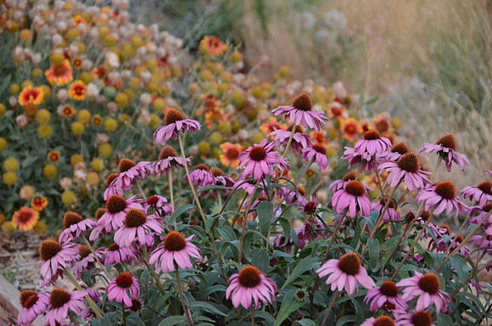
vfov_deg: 8.7
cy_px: 163
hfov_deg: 13.1
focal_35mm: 158
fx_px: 2148
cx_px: 246
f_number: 5.3
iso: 6400
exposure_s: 1/40
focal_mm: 105
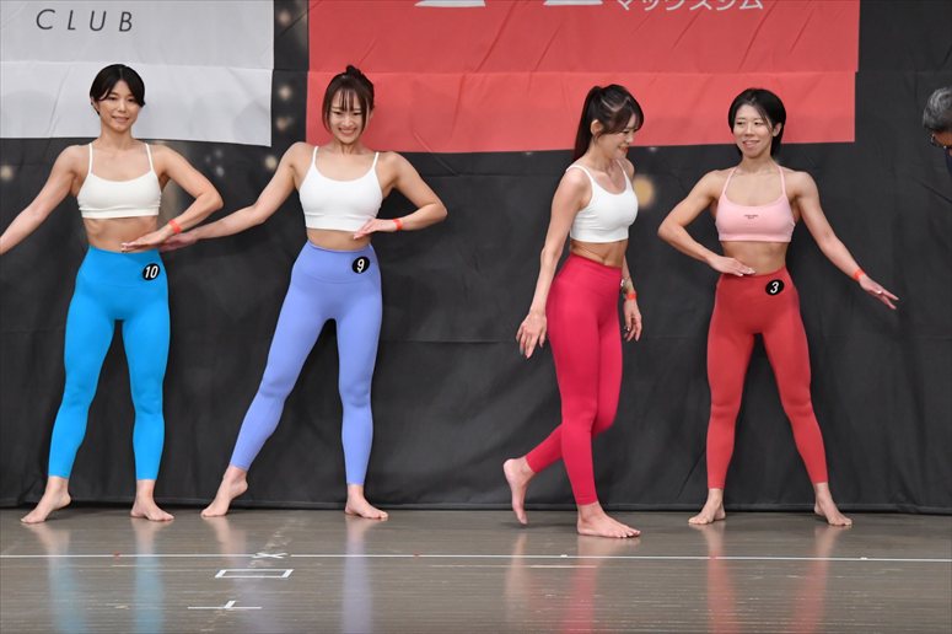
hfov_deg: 10.2
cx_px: 476
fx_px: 5339
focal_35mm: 202
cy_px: 317
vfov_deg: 6.8
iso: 5000
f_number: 5.6
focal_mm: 135
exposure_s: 1/400
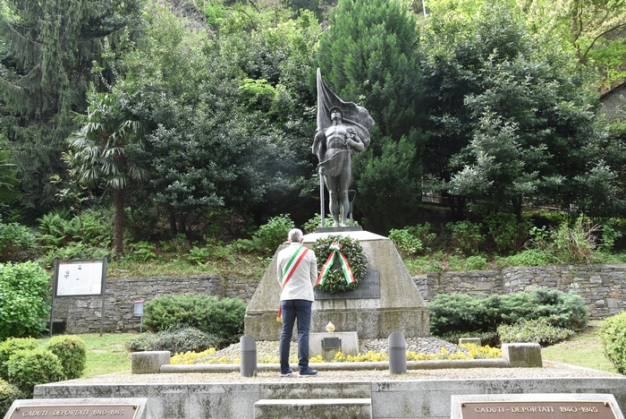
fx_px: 574
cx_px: 313
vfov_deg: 40.0
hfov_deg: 57.2
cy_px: 210
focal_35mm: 33
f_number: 7.1
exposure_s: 1/200
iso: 800
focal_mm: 22
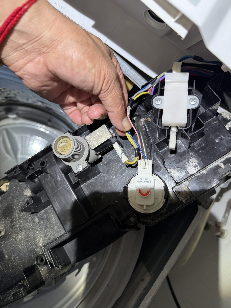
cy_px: 154
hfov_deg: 56.8
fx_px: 214
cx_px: 116
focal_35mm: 24
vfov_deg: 71.6
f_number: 1.78
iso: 160
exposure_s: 1/66
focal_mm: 6.76
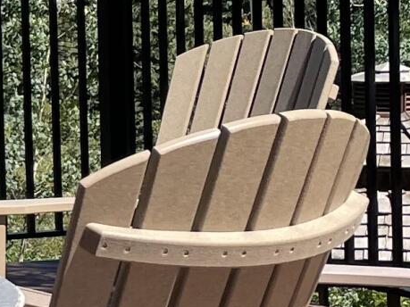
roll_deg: +2.0
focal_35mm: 170
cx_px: -486
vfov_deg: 8.7
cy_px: 58
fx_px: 2013
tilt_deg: -3.2
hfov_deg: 10.4
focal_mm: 4.2
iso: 32
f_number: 1.6
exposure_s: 1/2053
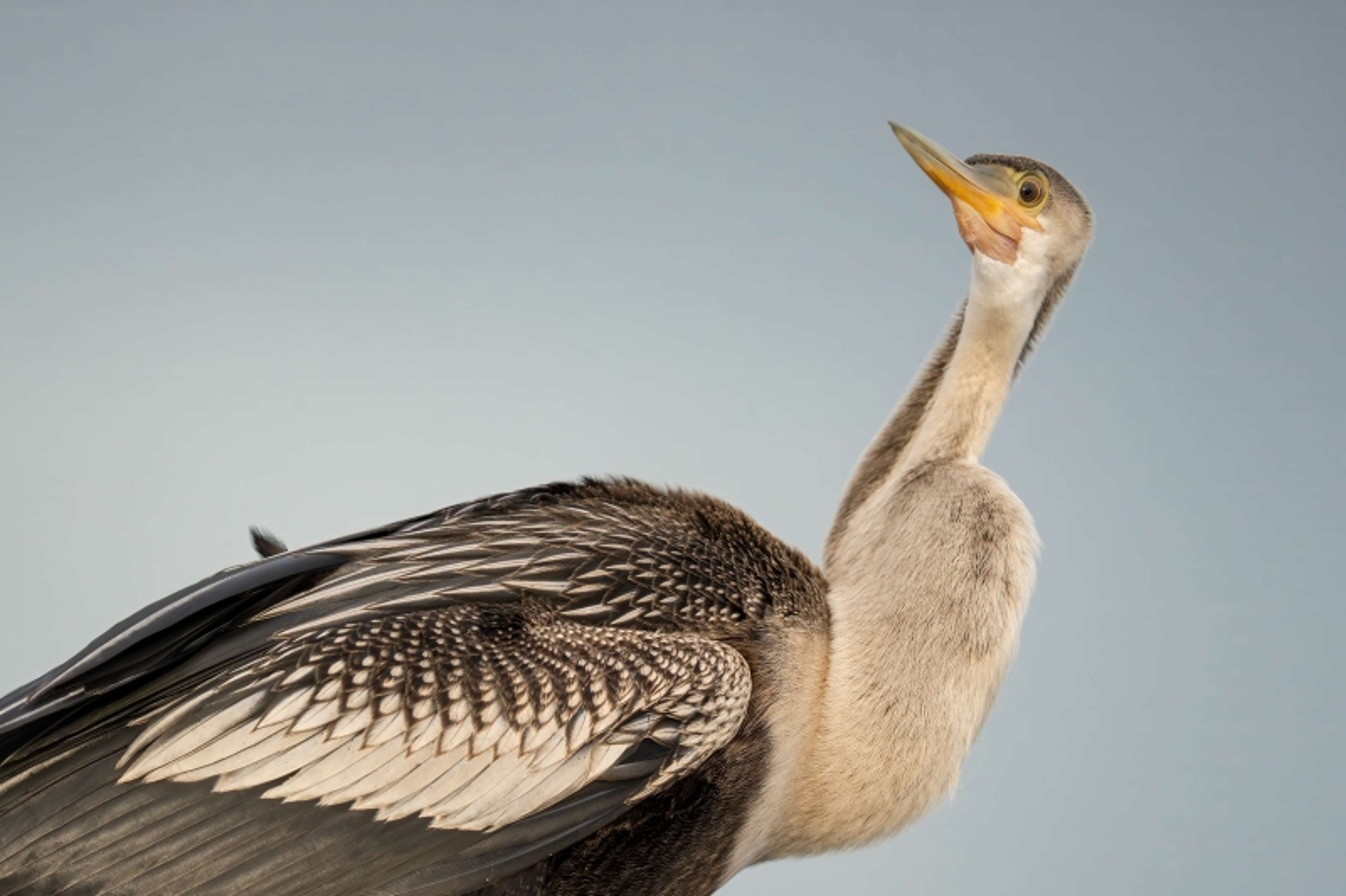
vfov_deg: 2.3
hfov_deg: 3.4
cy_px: 448
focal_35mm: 600
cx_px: 673
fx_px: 22427
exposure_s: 1/2000
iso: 2000
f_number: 4.5
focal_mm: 400
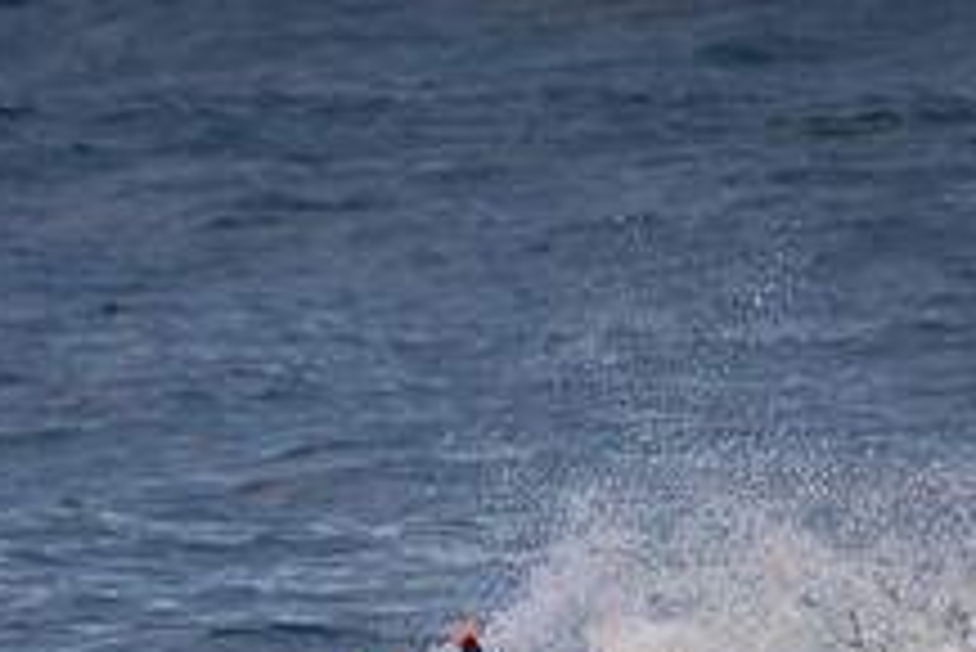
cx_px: 486
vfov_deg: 0.6
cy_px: 798
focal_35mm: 2140
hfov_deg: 1.0
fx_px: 58054
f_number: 11
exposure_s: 1/1250
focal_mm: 800
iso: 2000
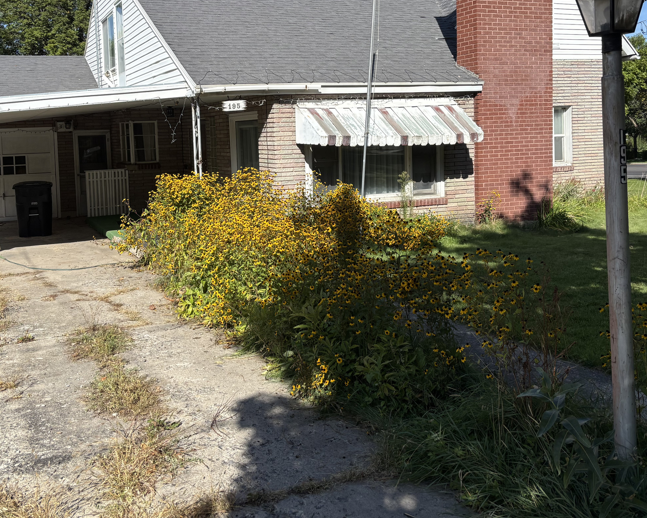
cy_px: 186
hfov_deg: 48.9
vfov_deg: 39.8
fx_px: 709
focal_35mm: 37
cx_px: 268
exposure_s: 1/3413
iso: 50
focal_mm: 5.96
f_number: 1.6
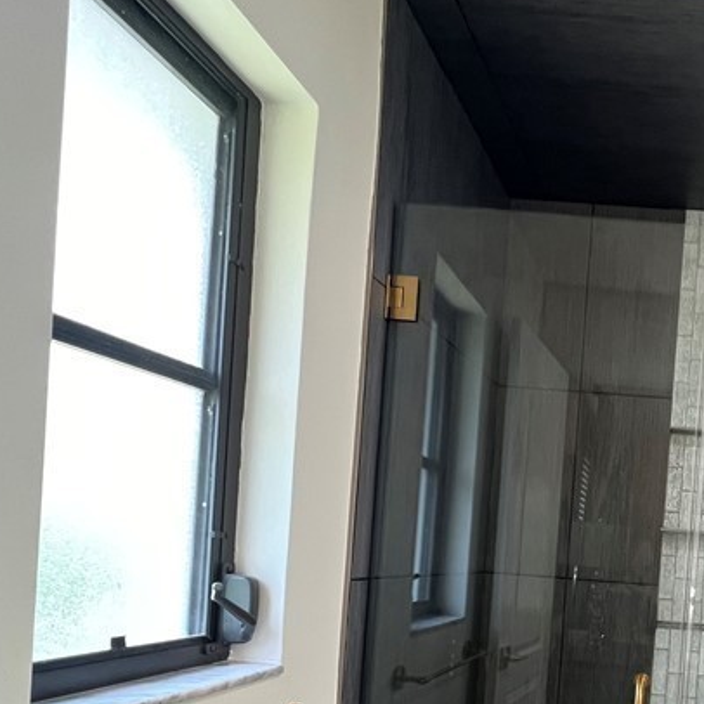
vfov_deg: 51.8
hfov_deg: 46.9
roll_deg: -4.5
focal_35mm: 29
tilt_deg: -2.2
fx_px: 667
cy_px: 570
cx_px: 695
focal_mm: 1.57
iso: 250
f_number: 1.8
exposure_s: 1/77
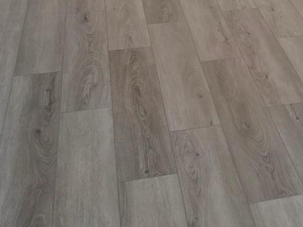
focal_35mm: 98
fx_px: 857
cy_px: -177
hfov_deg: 18.6
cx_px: 398
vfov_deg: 13.6
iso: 125
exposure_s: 1/120
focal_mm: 6.3
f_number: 1.7
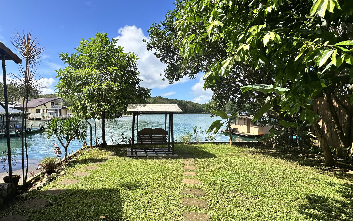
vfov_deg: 61.9
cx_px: 143
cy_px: 127
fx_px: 183
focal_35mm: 19
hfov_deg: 87.0
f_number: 2.2
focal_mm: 2.22
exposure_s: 1/1511
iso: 40
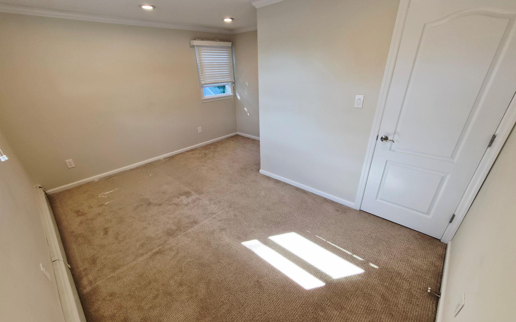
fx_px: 197
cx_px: 256
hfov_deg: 105.3
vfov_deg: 78.5
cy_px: 175
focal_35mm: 14
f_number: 2.2
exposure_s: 1/60.2
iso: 32
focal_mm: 1.7
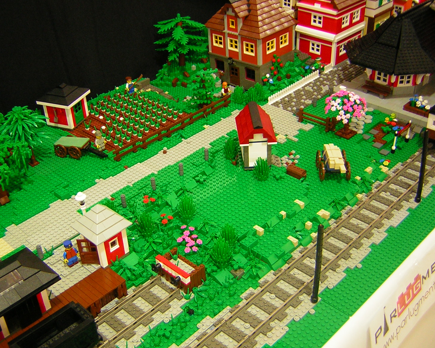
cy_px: 173
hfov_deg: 42.9
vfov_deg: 34.9
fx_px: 554
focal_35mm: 43
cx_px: 206
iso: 70
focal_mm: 5.2
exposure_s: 1/5.7
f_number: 2.7
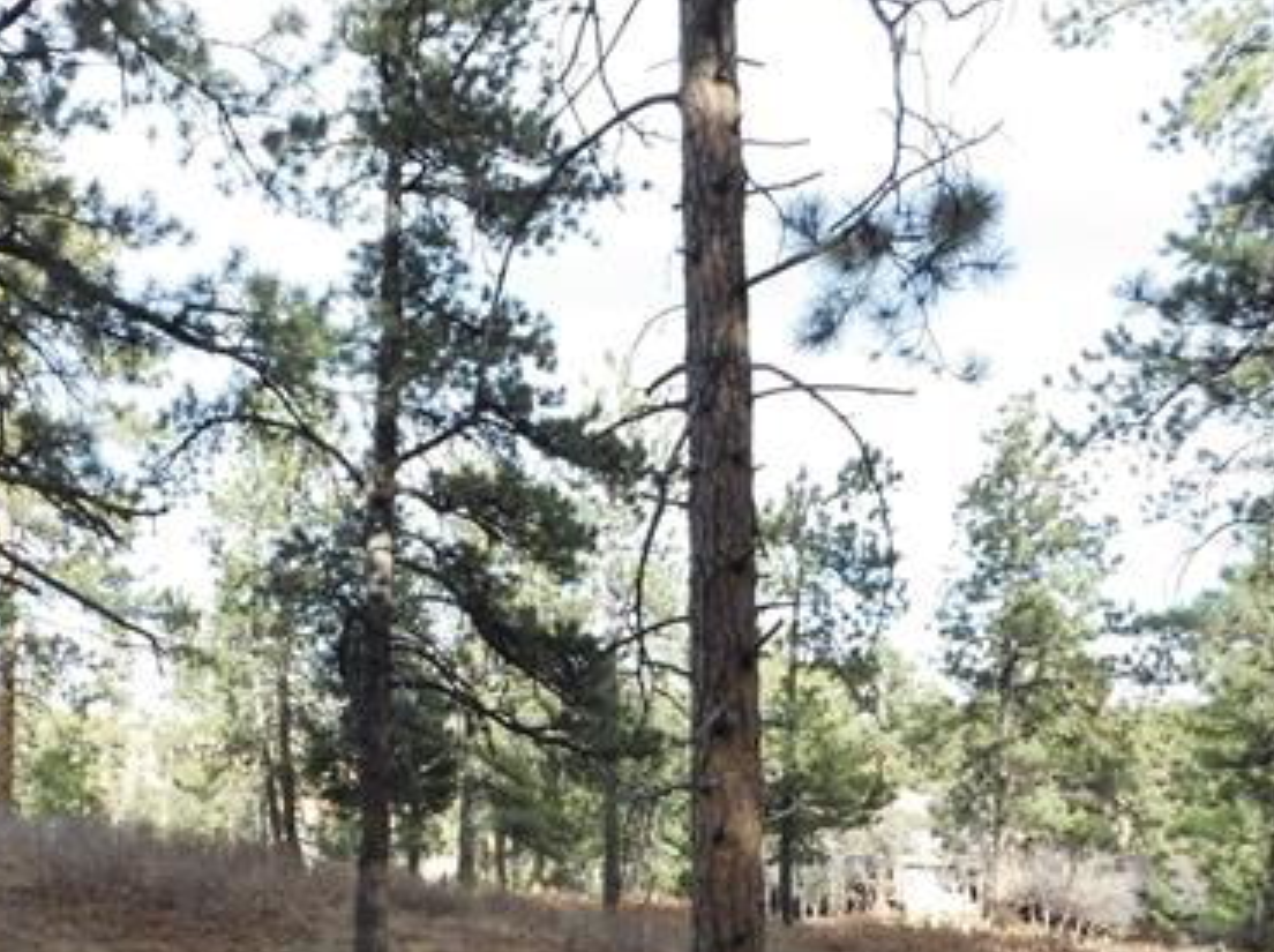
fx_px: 1470
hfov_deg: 46.3
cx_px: 450
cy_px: 743
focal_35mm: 40
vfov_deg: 34.9
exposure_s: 1/640
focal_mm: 4
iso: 800
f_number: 6
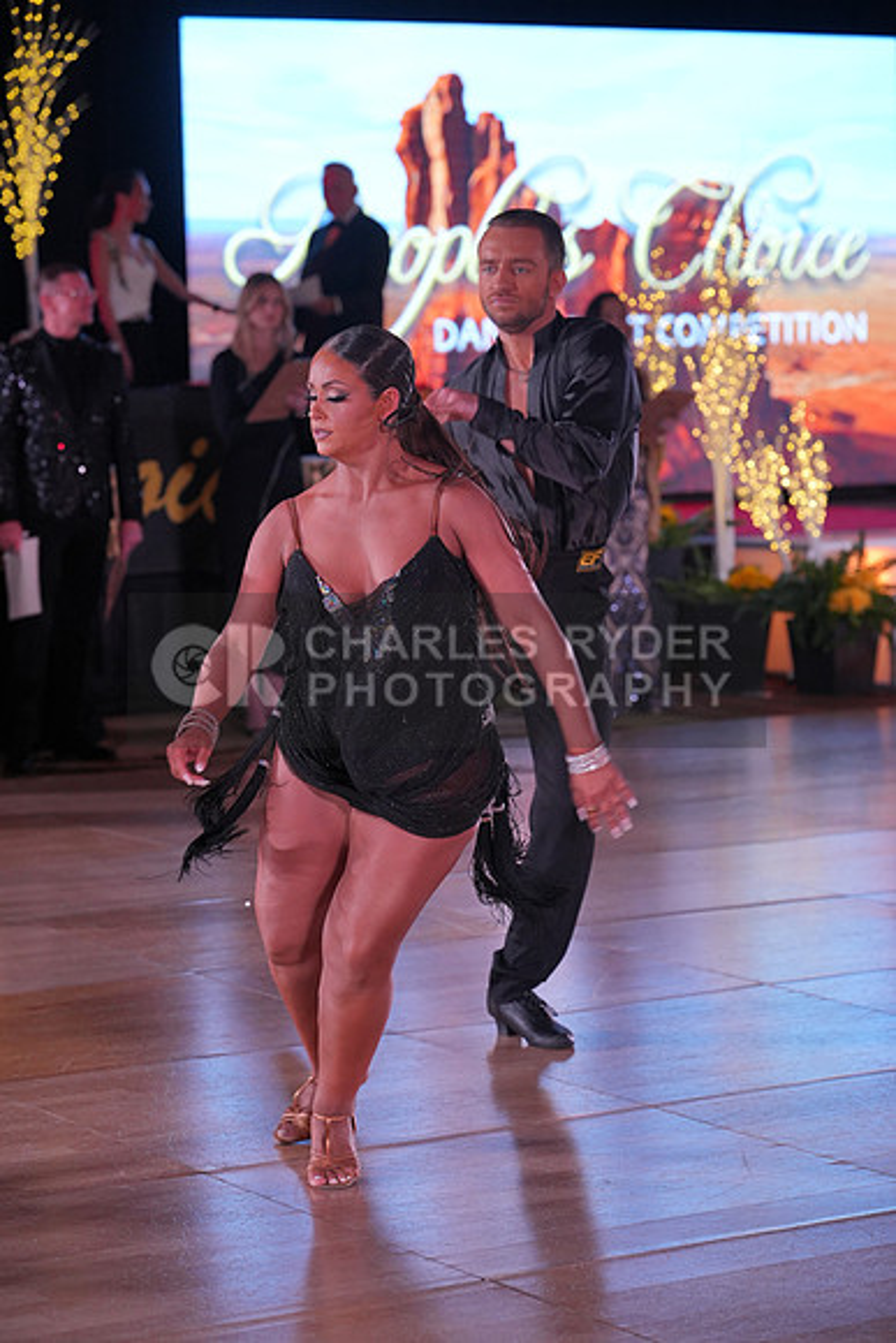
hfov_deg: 14.3
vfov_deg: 21.2
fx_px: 3582
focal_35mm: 96
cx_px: 448
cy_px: 672
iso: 1250
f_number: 4
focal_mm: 96
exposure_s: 1/400
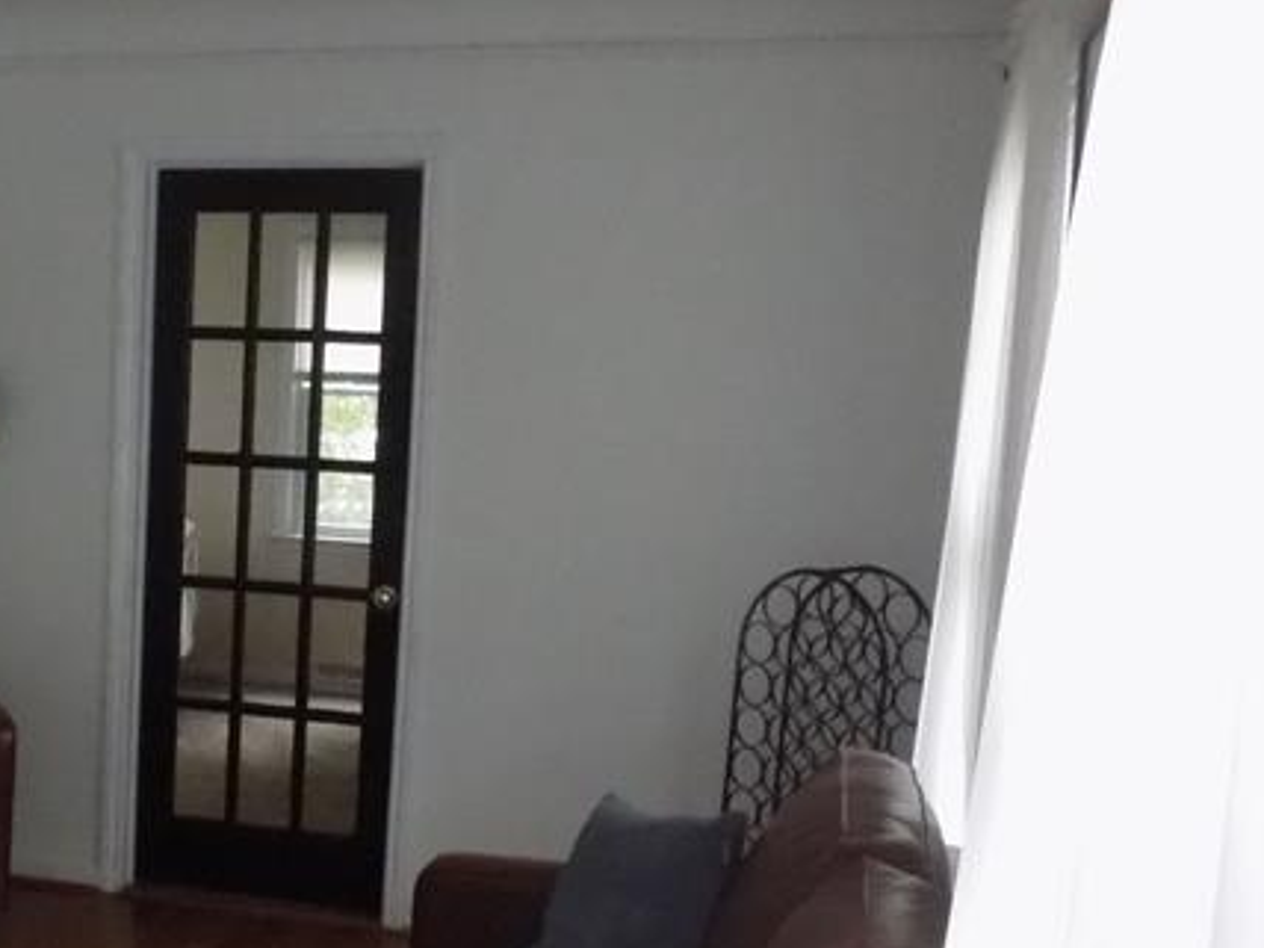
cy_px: 679
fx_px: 2008
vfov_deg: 26.3
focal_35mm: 55
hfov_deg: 32.6
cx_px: 59
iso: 800
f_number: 3.1
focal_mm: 4
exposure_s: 1/50
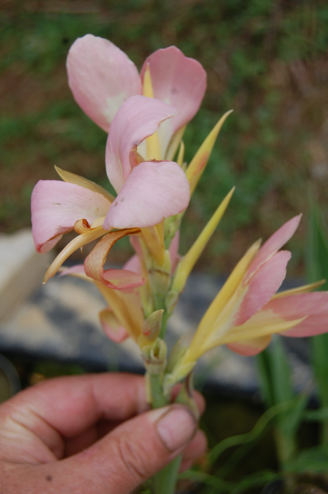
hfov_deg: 23.7
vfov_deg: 35.1
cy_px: 247
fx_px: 780
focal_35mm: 57
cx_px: 164
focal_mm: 38
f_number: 7.1
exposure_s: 1/200
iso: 200
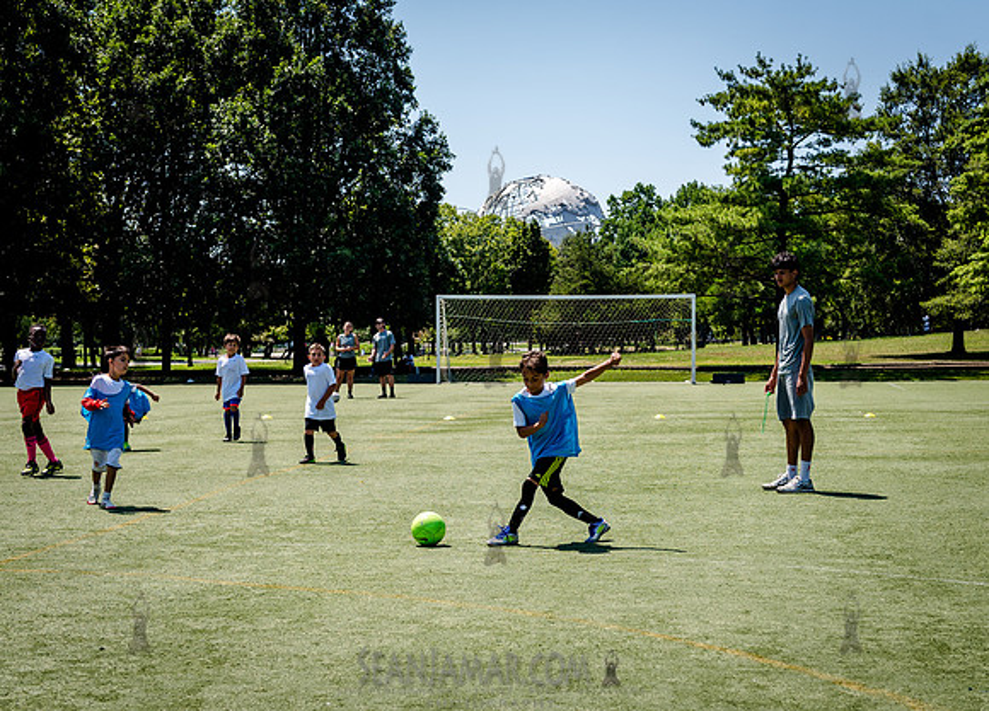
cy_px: 434
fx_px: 1765
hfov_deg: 31.3
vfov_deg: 22.7
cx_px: 559
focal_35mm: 63
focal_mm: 48
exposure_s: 1/1600
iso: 200
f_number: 4
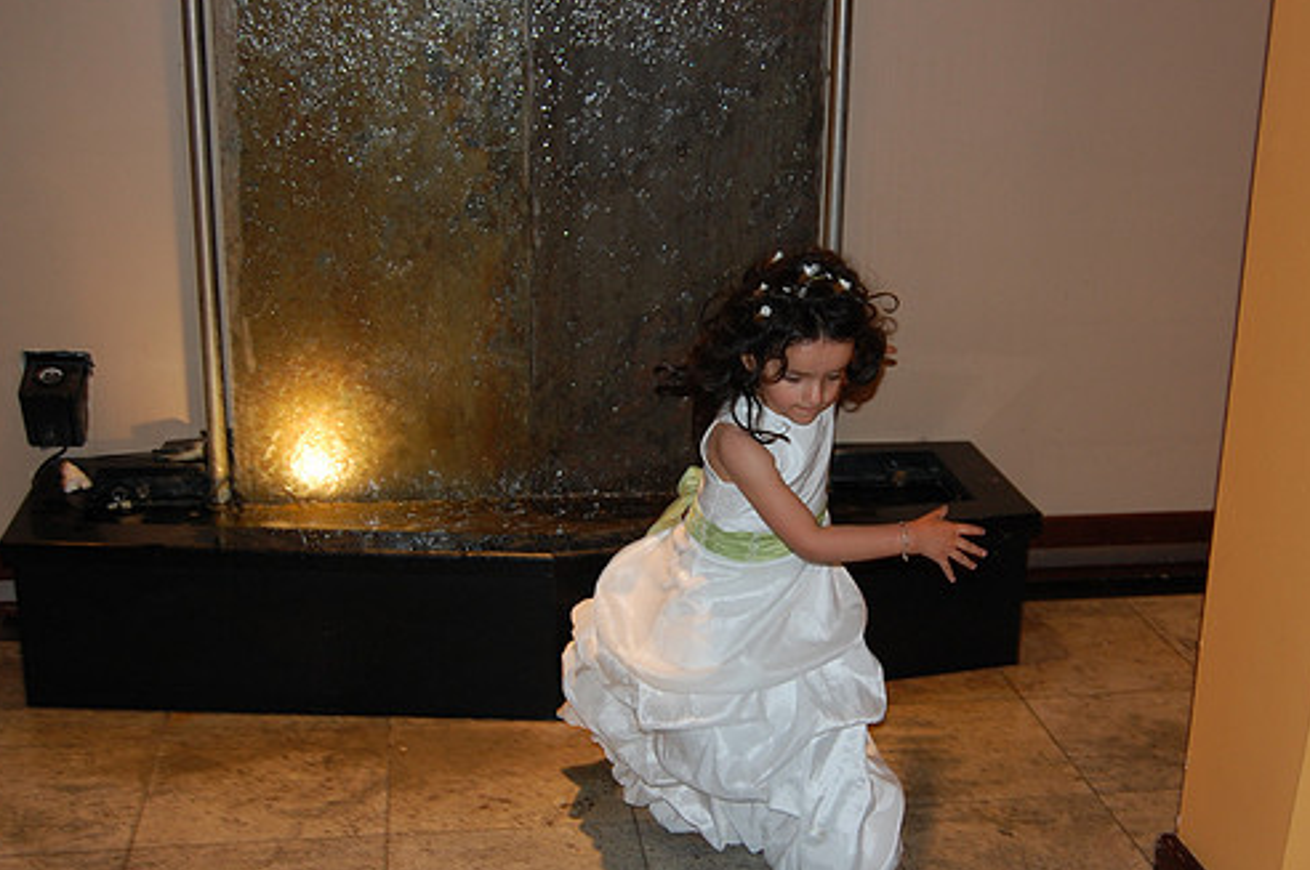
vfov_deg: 29.2
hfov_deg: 42.7
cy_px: 495
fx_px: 1672
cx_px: 732
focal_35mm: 46
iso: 400
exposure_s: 1/60
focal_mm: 26
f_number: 4.2
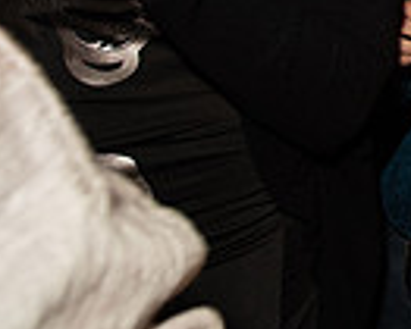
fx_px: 901
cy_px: -241
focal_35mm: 74
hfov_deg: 15.7
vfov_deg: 17.4
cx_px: 947
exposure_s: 1/80
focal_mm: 14
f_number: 3.5
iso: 2000
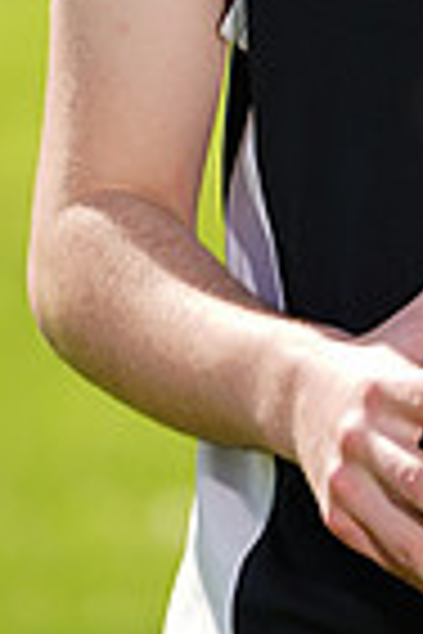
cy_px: -238
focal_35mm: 1248
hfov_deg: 1.1
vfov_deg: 1.7
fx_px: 21994
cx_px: 677
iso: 64
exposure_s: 1/200
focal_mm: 303
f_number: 6.3
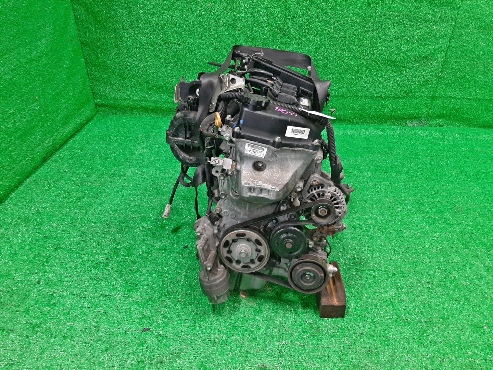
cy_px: 185
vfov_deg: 53.1
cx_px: 246
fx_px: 370
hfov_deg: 67.3
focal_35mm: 26
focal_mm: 3.93
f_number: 1.7
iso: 151
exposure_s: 1/50
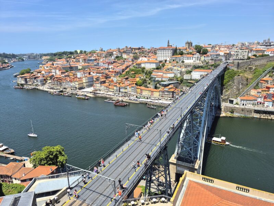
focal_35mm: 23
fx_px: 182
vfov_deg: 58.9
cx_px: 137
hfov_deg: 73.9
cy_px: 103
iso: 25
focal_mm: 5.4
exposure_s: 1/1688
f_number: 1.8
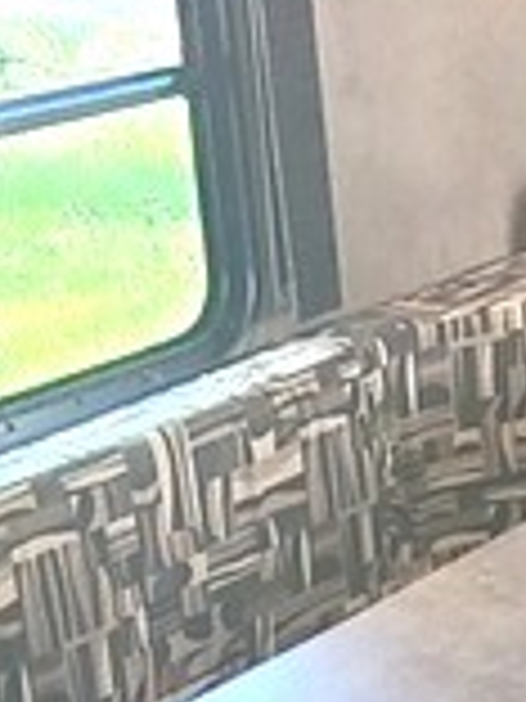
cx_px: 517
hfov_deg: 16.1
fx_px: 1823
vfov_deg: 19.5
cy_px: 994
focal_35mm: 90
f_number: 2.2
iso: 320
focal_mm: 2.2
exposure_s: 1/33
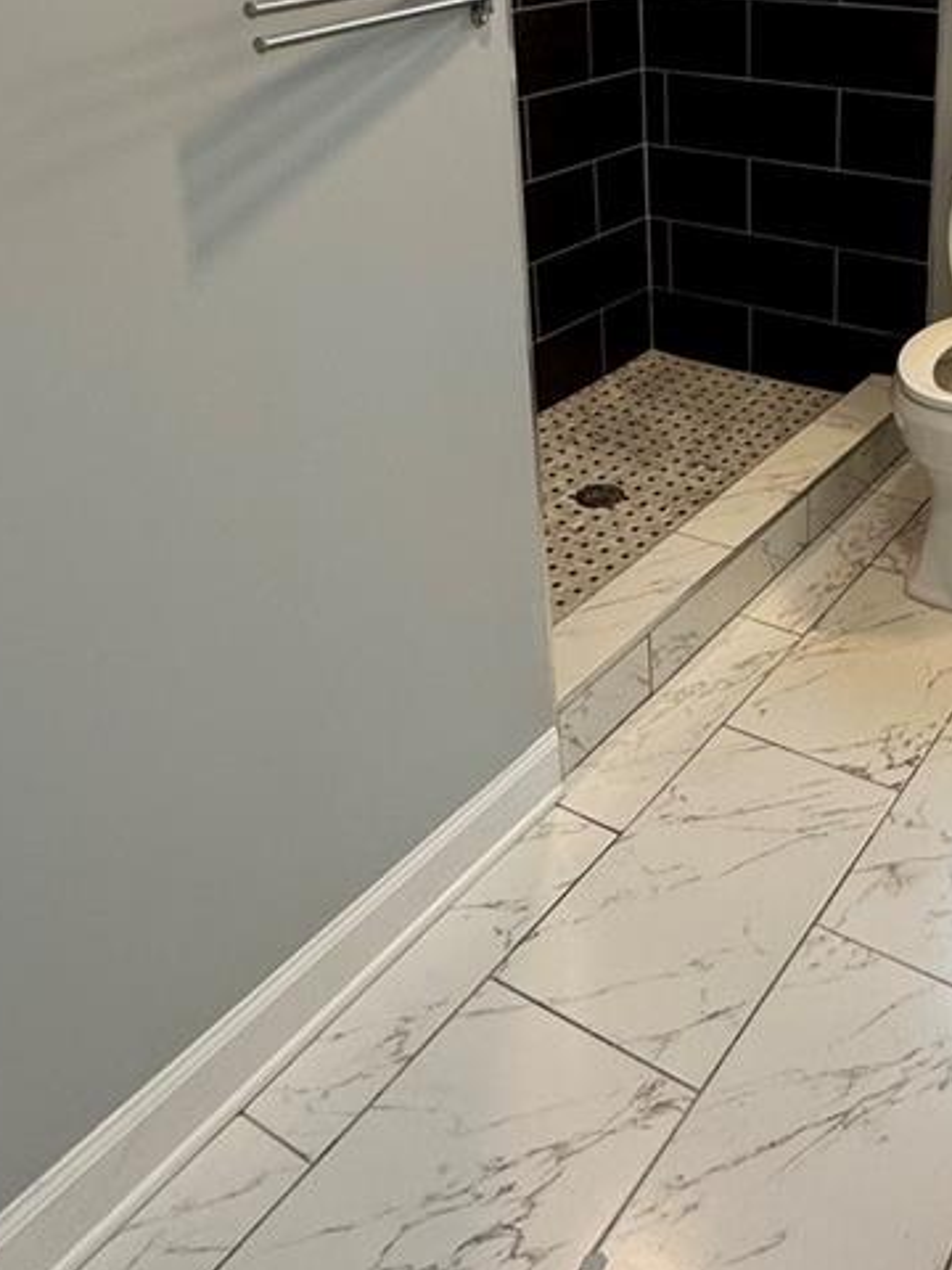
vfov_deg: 49.7
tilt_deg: -17.9
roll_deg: +0.5
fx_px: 1283
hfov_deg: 39.0
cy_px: 265
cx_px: 770
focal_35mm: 35
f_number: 2.2
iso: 200
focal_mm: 2.22
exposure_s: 1/120
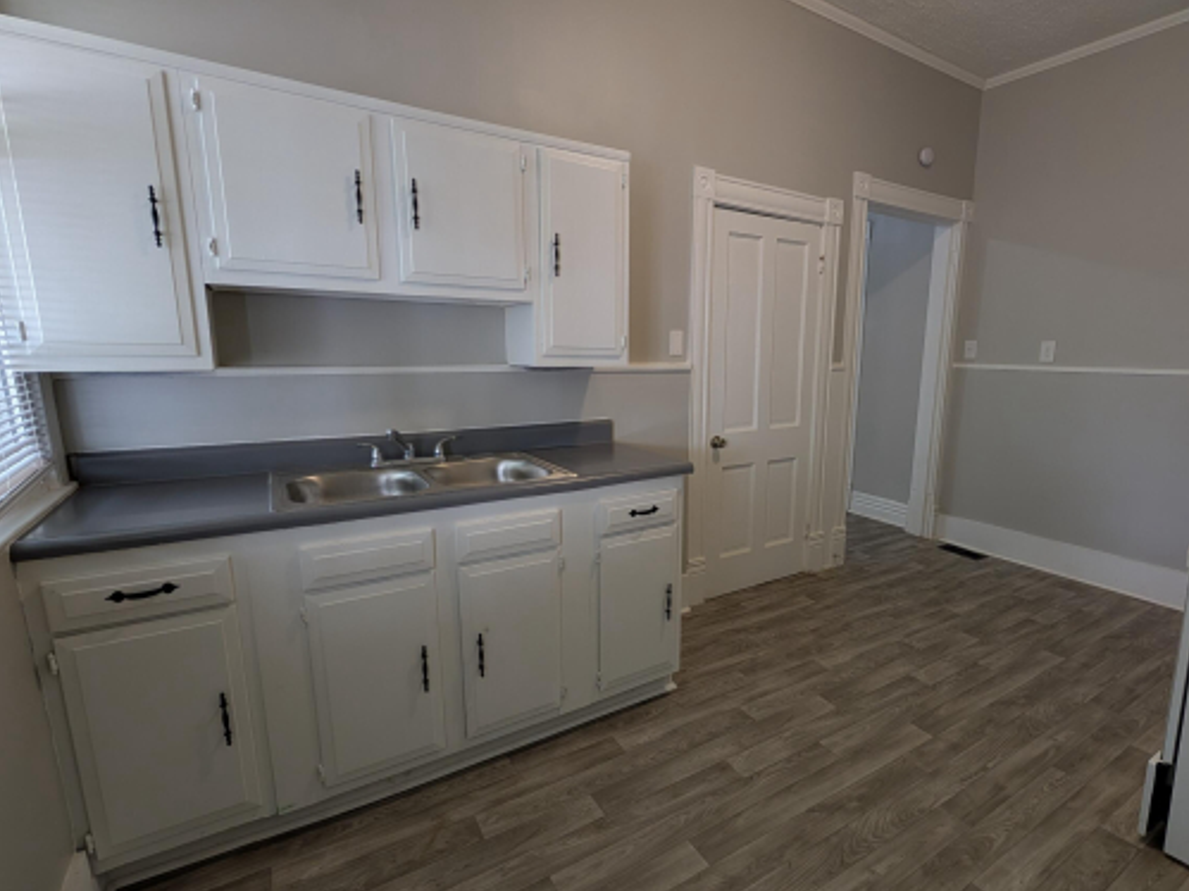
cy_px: 467
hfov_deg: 94.1
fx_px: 549
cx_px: 662
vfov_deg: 78.0
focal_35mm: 16
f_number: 1.7
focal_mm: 2.02
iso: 68
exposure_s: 1/40
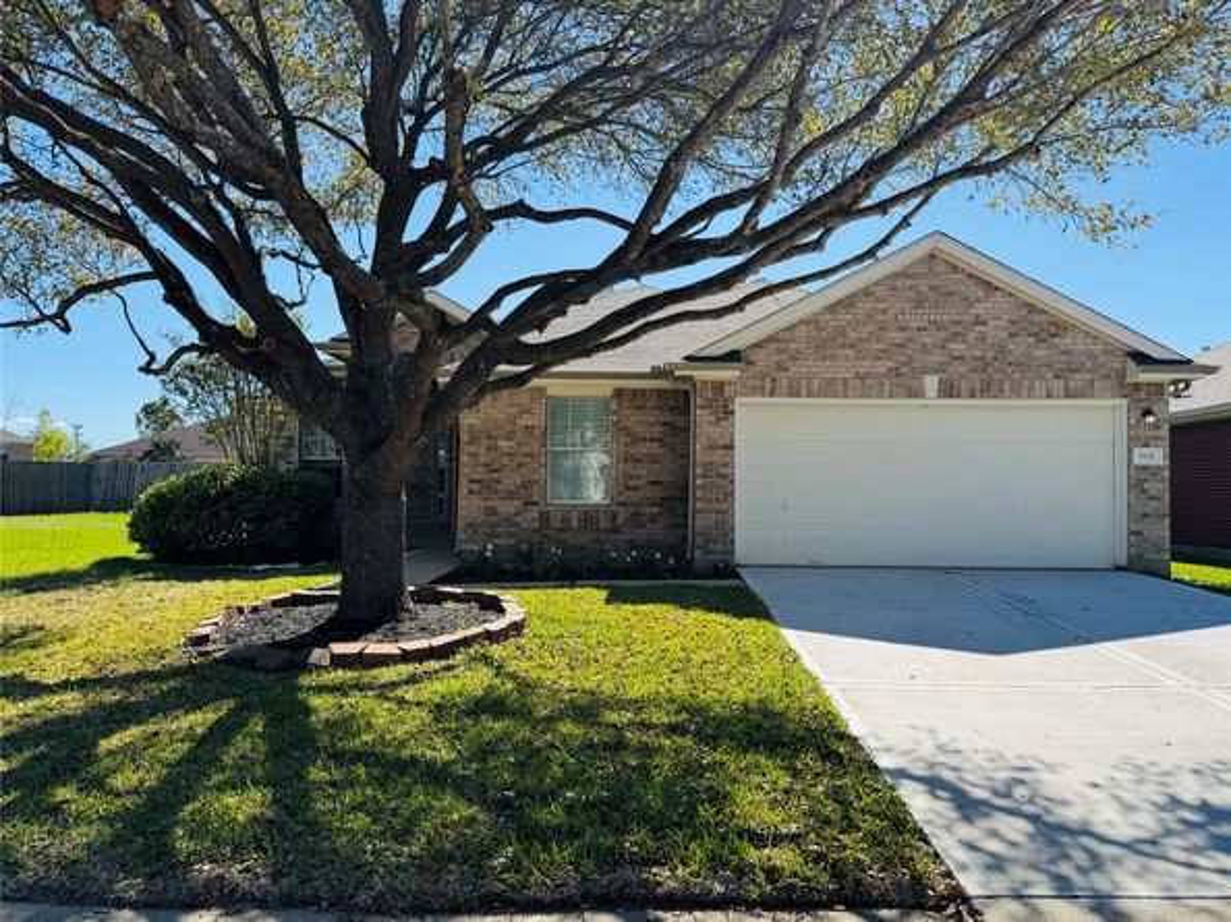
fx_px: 853
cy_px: 461
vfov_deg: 56.8
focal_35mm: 24
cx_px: 616
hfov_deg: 71.6
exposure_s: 1/3802
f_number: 1.78
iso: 80
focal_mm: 6.76
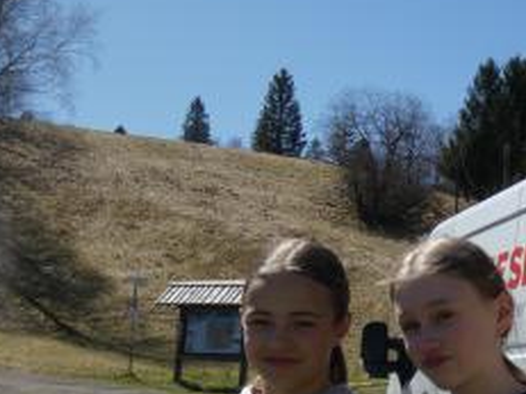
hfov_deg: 23.1
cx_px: 439
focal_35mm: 83
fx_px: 1261
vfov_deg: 17.8
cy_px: 198
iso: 80
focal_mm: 8.6
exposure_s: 1/1000
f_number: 3.8
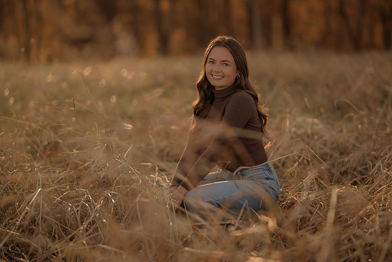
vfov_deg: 16.1
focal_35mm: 85
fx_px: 926
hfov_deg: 23.9
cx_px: 196
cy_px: 131
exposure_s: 1/1250
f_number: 1.4
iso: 200
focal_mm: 85
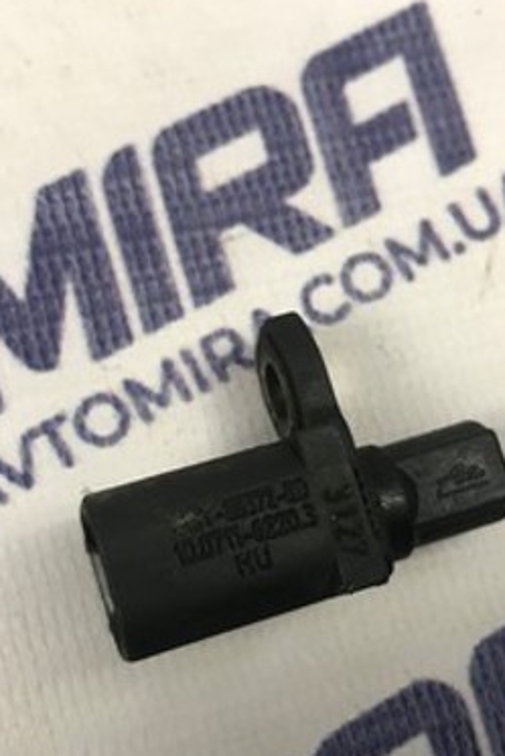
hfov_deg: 27.0
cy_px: 442
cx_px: 241
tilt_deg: -80.5
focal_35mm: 50
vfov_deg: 39.5
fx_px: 1051
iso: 40
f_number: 1.8
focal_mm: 3.99
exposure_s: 1/25
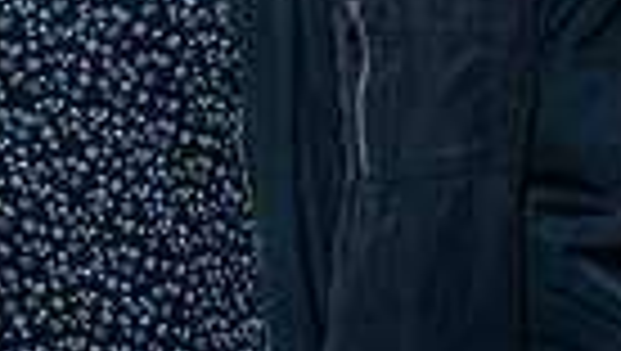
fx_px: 2539
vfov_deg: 7.4
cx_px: -58
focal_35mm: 154
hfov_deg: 13.7
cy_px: -497
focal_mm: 35
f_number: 3.2
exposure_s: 1/60
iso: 200
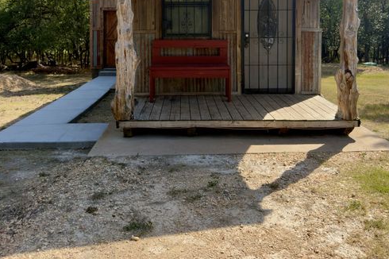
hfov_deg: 55.8
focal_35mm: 34
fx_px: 367
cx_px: 195
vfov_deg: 37.1
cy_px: 42
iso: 100
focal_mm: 6.76
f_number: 1.78
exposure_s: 1/4098
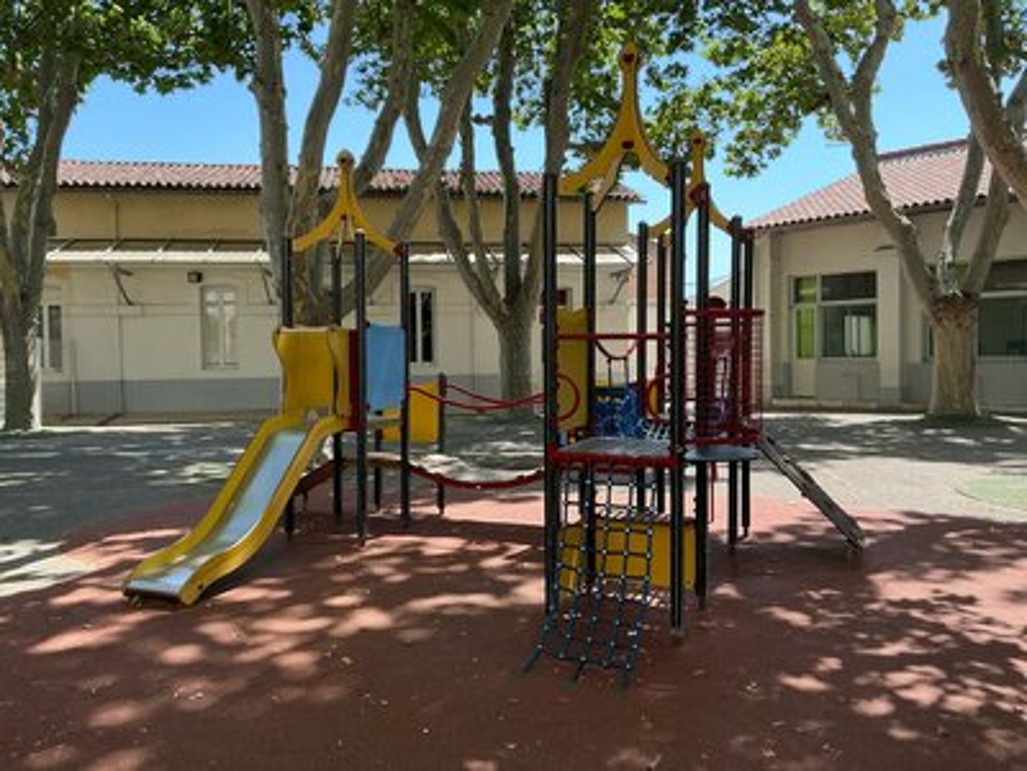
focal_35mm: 28
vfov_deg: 49.7
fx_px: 831
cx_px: 514
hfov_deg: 63.4
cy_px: 386
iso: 25
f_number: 1.8
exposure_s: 1/409
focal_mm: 3
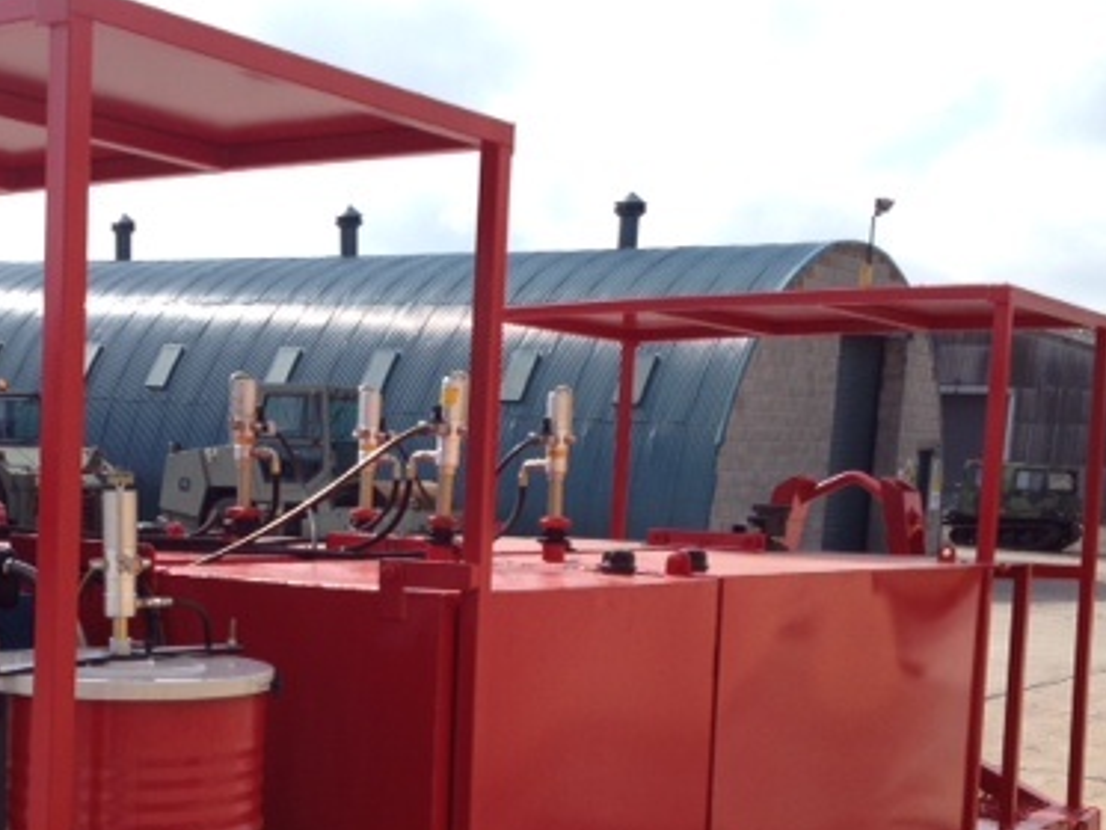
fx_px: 1918
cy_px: 634
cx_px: 323
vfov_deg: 24.1
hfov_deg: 31.8
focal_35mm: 60
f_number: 2.4
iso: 64
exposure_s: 1/1346
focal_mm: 4.28
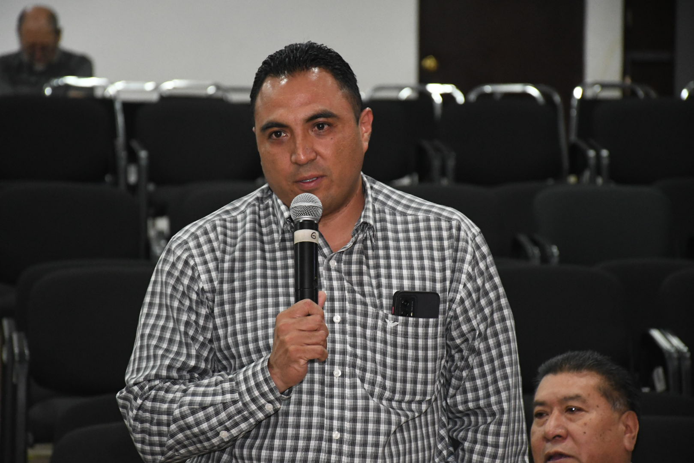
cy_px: 232
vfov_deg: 8.2
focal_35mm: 168
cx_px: 347
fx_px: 3238
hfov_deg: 12.2
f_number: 6.3
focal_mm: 112
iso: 5000
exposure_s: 1/125
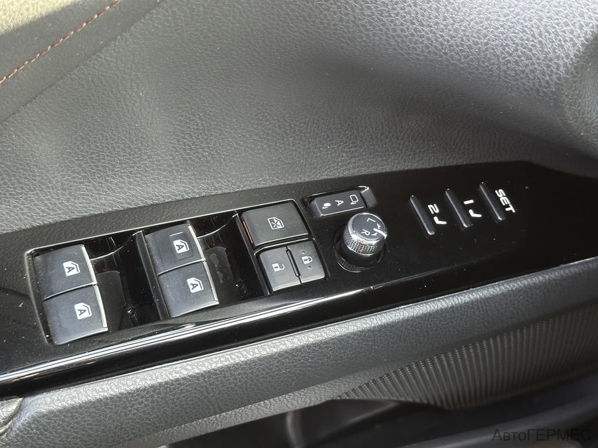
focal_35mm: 48
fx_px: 829
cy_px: 224
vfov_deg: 30.3
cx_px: 299
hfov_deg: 39.7
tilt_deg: -50.9
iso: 250
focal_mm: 6.86
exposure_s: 1/60
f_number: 1.78
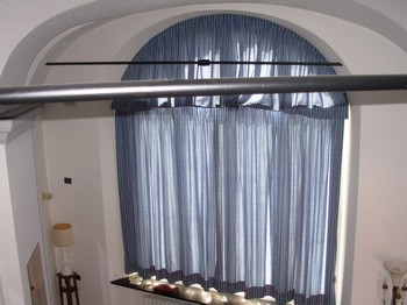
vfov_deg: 37.7
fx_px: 446
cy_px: 152
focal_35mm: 38
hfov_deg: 49.0
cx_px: 204
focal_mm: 6.3
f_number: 2.9
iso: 67
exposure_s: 1/42.7
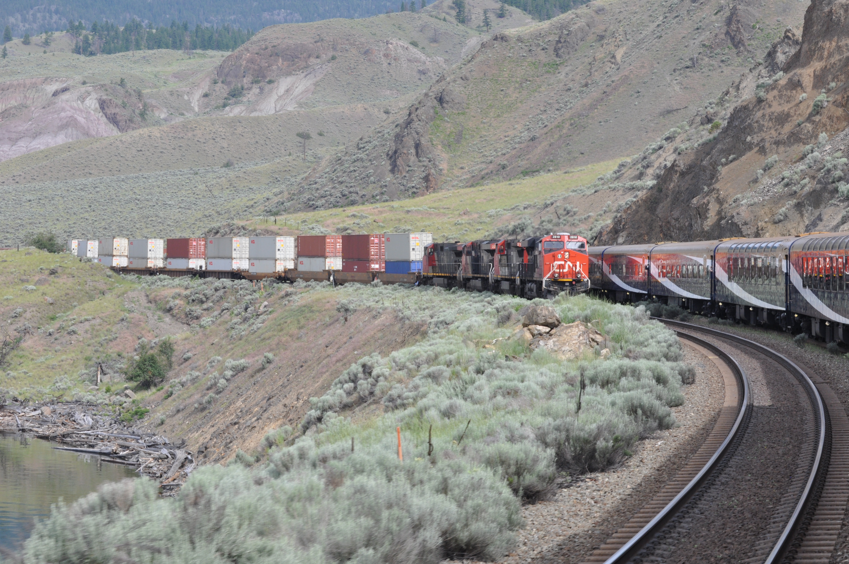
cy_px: 282
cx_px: 424
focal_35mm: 105
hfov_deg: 19.5
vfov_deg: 13.0
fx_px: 2473
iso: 400
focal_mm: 70
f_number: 20
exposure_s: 1/100
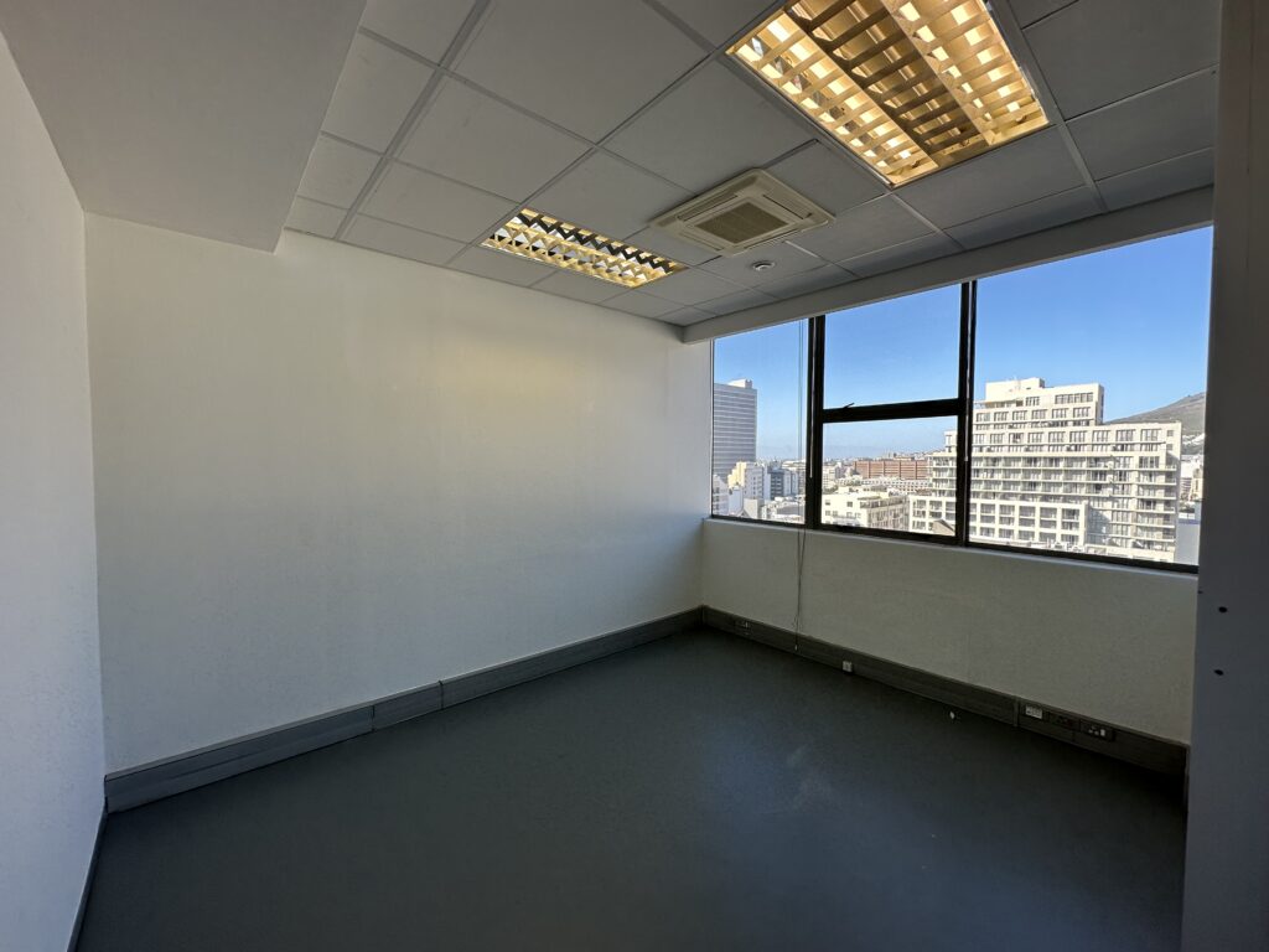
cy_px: 476
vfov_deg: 85.7
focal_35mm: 14
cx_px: 634
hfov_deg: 102.1
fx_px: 513
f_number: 2.2
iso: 40
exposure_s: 1/236
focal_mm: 2.22
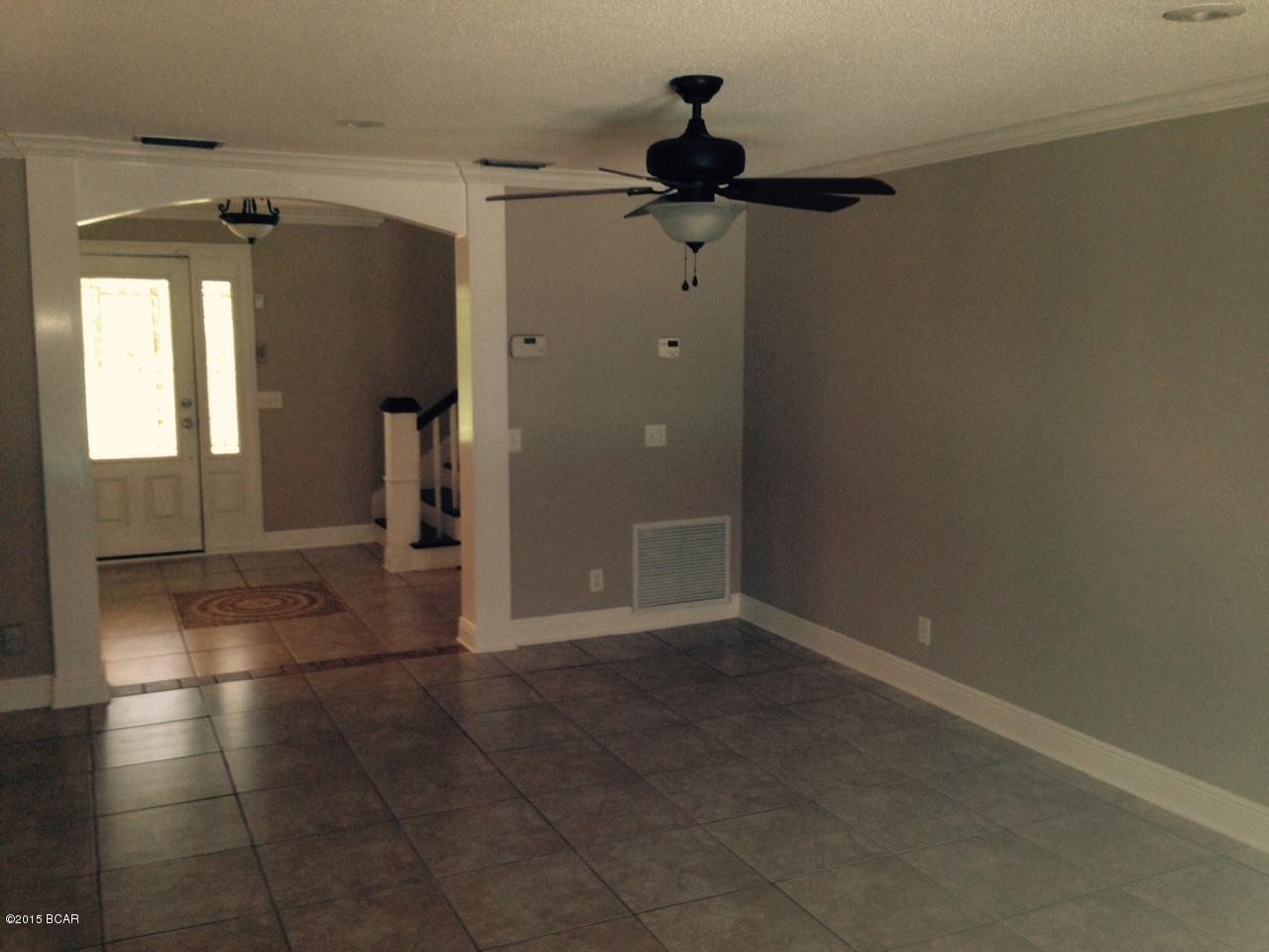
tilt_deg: -8.0
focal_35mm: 33
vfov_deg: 42.9
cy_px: 476
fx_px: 1210
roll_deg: -0.6
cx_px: 634
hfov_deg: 55.4
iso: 100
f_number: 2.4
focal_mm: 4.12
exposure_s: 1/20
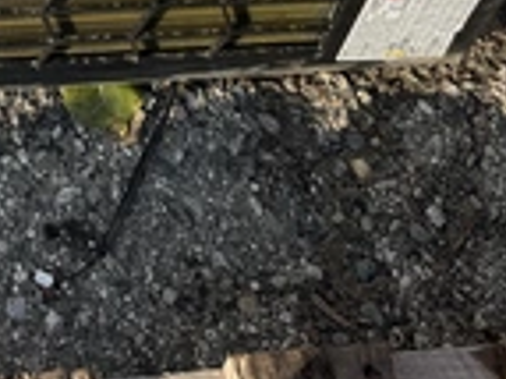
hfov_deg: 23.0
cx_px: -21
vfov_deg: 17.0
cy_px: -135
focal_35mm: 81
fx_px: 1183
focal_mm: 3
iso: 25
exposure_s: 1/580
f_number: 1.8
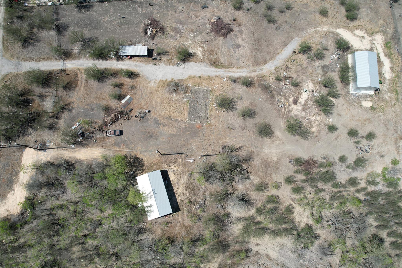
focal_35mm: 22
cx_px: 201
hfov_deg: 78.6
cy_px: 134
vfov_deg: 57.2
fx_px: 246
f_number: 2.8
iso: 100
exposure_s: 1/1600
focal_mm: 8.38
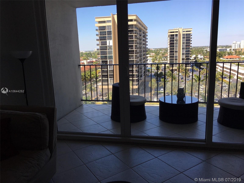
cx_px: 122
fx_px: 204
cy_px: 92
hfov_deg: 61.7
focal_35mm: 29
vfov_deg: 48.2
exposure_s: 1/310
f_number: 2.2
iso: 25
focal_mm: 4.15
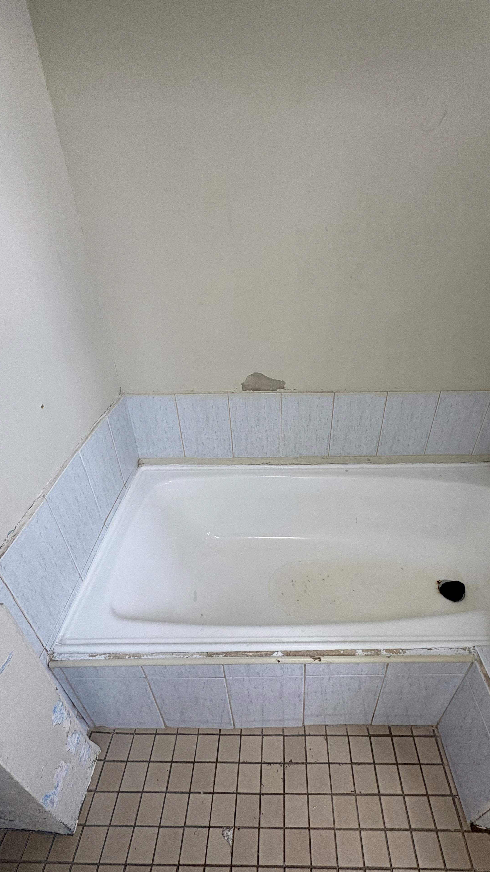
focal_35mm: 16
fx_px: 370
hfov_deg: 66.8
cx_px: 275
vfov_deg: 99.4
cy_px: 435
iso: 100
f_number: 2.2
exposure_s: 1/99
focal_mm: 2.22
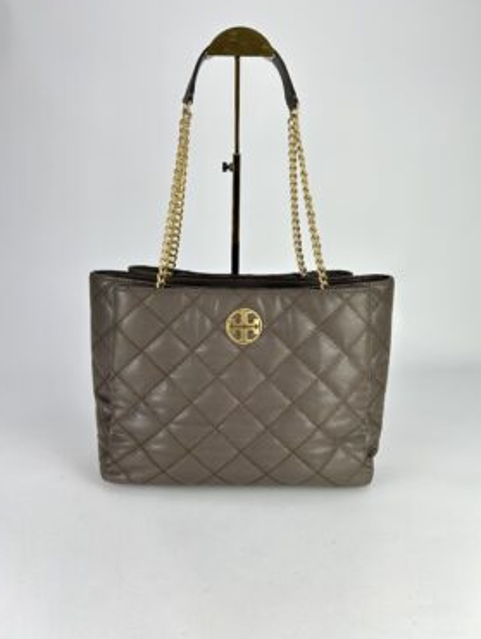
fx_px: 518
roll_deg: -2.2
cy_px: 296
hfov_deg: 49.8
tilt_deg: -12.6
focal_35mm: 28
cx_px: 236
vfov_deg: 63.3
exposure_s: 1/195
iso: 40
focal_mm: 5.7
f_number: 1.5
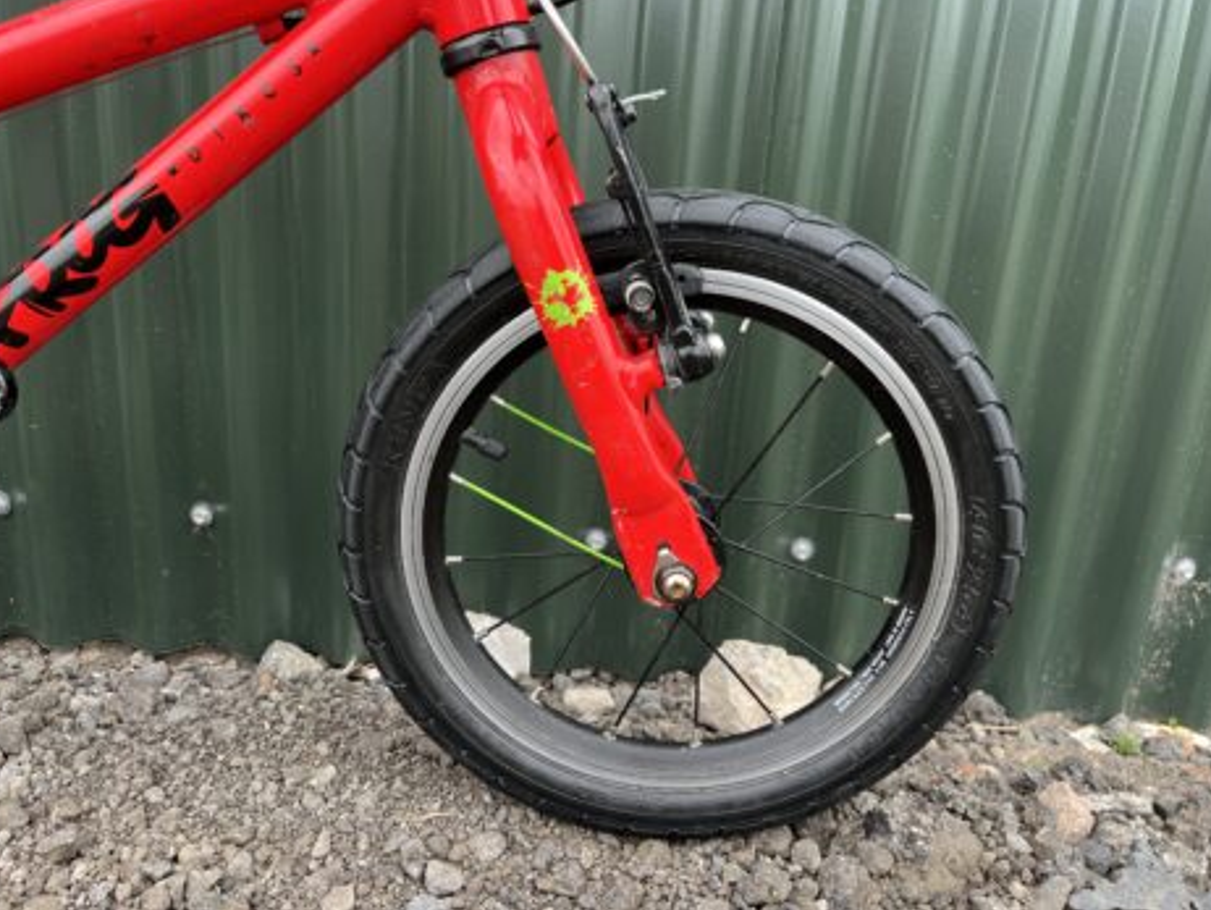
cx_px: 595
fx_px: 945
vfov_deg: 51.4
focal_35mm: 27
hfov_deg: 65.3
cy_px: 441
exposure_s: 1/138
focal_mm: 5.1
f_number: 1.6
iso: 32
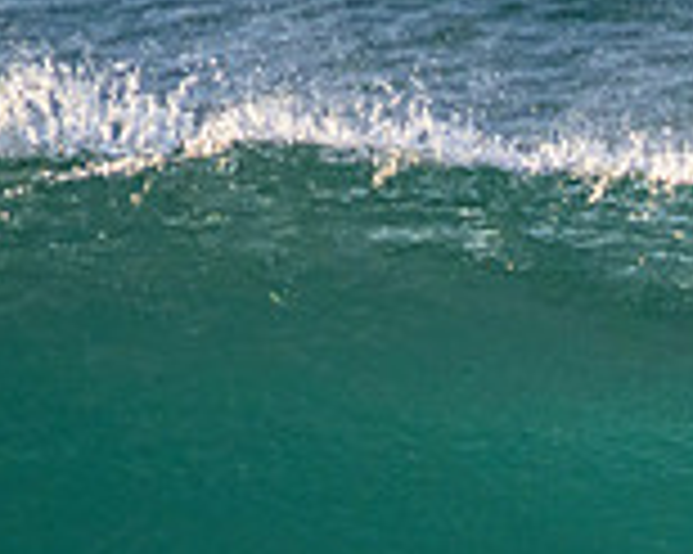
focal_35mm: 3223
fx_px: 66062
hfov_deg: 0.6
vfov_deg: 0.5
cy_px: 902
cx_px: 856
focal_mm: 800
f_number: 11
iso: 2800
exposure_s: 1/1600
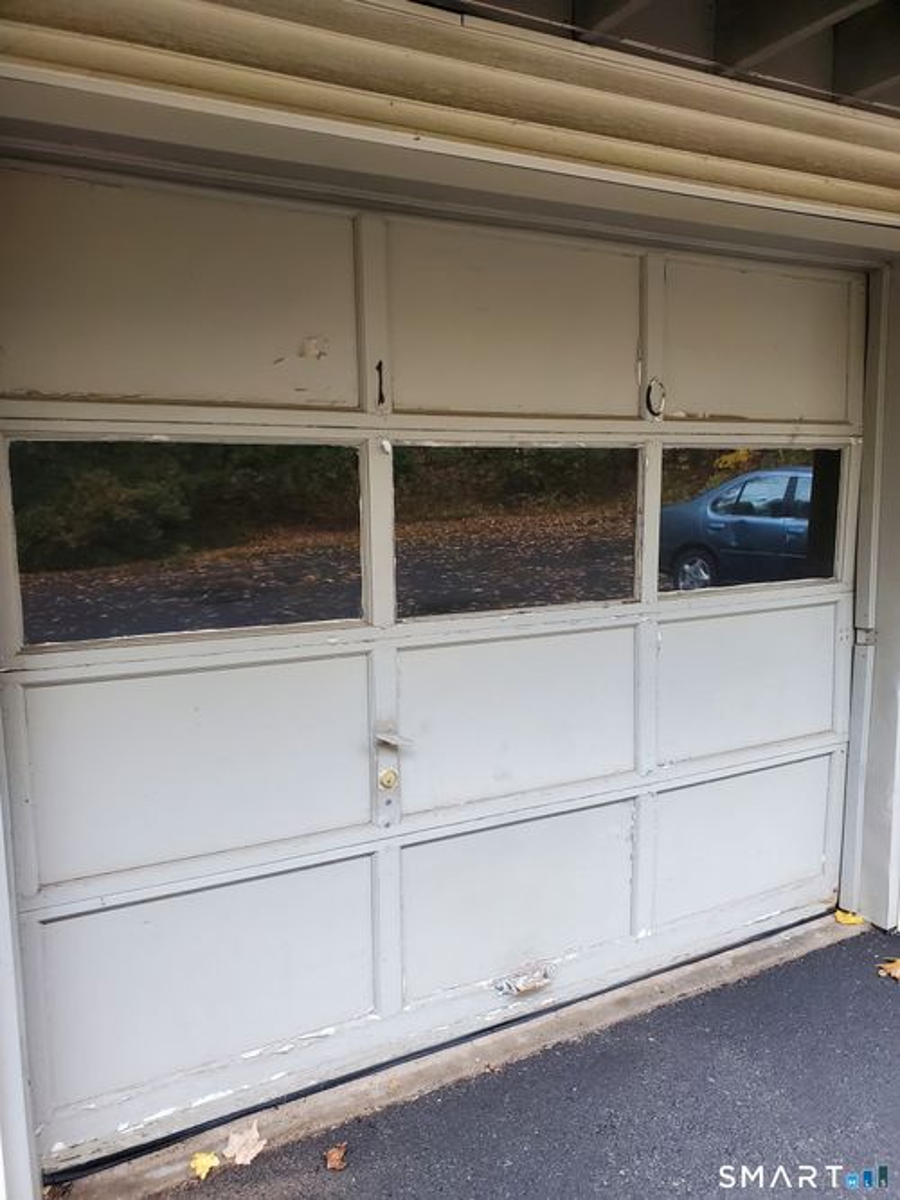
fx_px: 902
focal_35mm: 26
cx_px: 450
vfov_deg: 67.3
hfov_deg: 53.0
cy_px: 600
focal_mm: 4.3
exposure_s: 1/120
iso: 250
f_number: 2.4
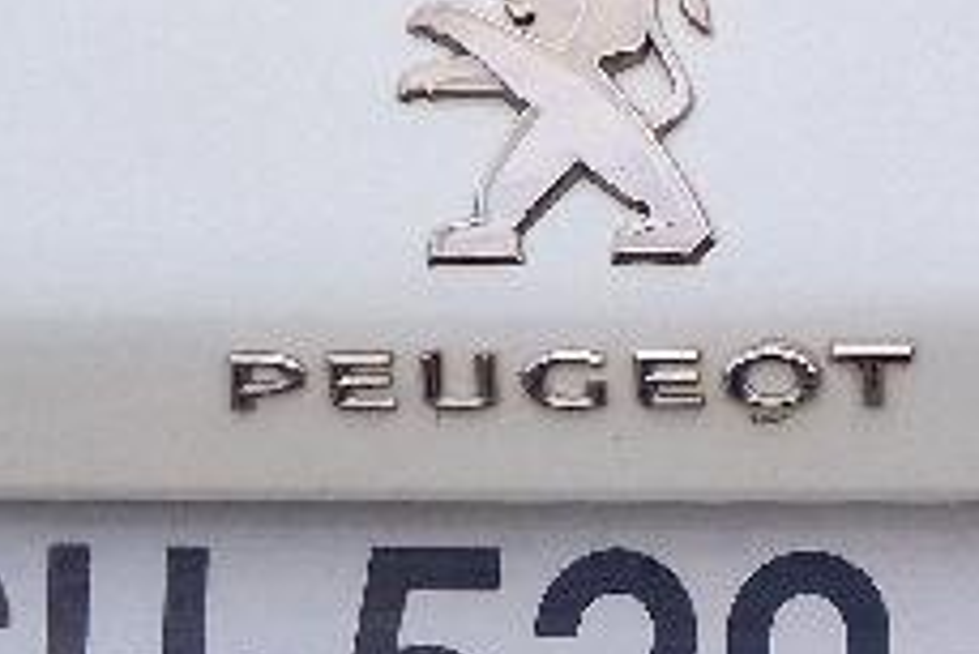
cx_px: 864
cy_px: 274
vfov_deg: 7.3
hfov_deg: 10.9
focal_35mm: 188
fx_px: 5116
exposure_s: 1/455
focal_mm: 5.4
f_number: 1.8
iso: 50
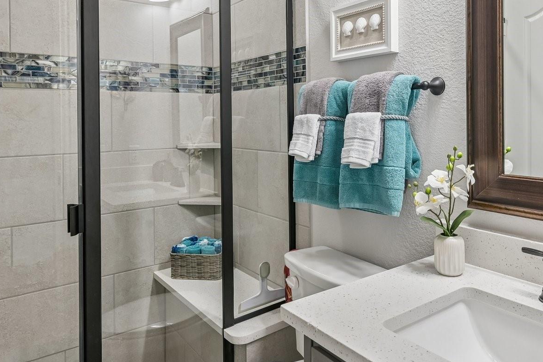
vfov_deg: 45.6
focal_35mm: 28
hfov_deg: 64.9
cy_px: 116
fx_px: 422
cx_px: 322
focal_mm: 16
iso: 400
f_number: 8
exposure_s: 1/25
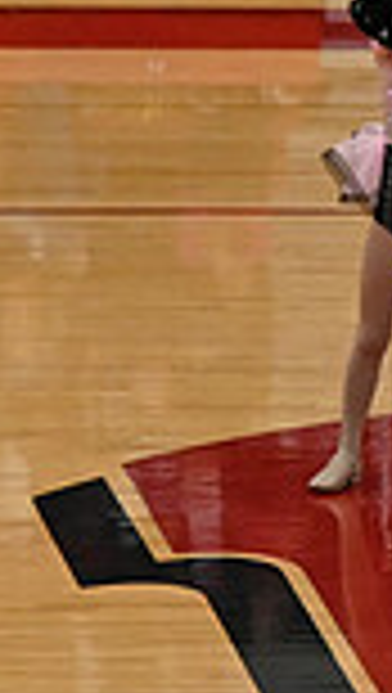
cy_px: 290
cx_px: 1298
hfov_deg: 2.9
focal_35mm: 414
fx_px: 7625
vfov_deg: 5.2
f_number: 4
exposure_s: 1/400
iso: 5000
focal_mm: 70
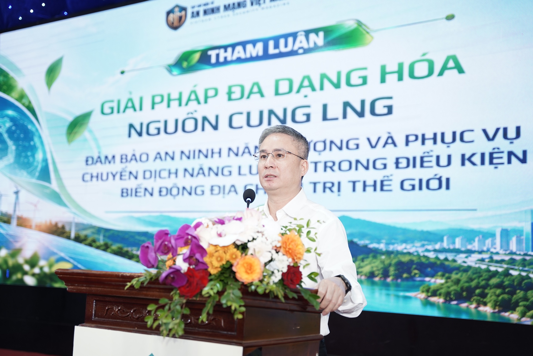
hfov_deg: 37.7
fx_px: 780
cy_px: 178
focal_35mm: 53
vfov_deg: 25.7
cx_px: 266
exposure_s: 1/100
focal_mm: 52.7
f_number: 2.8
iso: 320
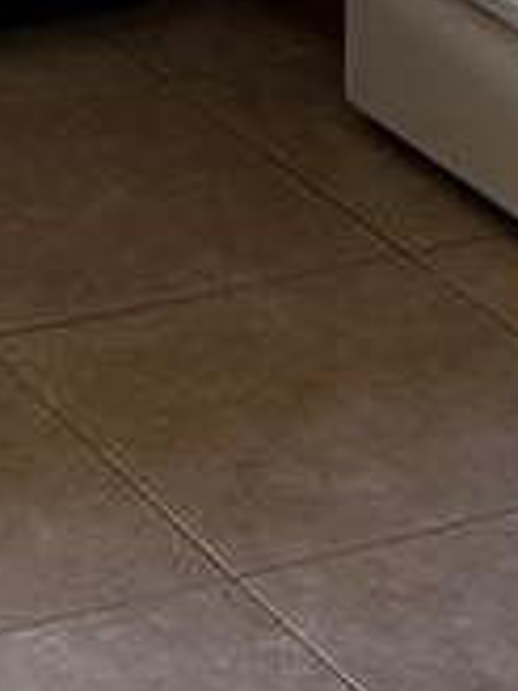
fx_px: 3512
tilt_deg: -4.4
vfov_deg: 9.8
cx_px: -227
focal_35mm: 176
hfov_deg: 8.3
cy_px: -1011
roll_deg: -0.7
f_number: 1.78
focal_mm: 6.76
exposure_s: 1/75
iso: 200
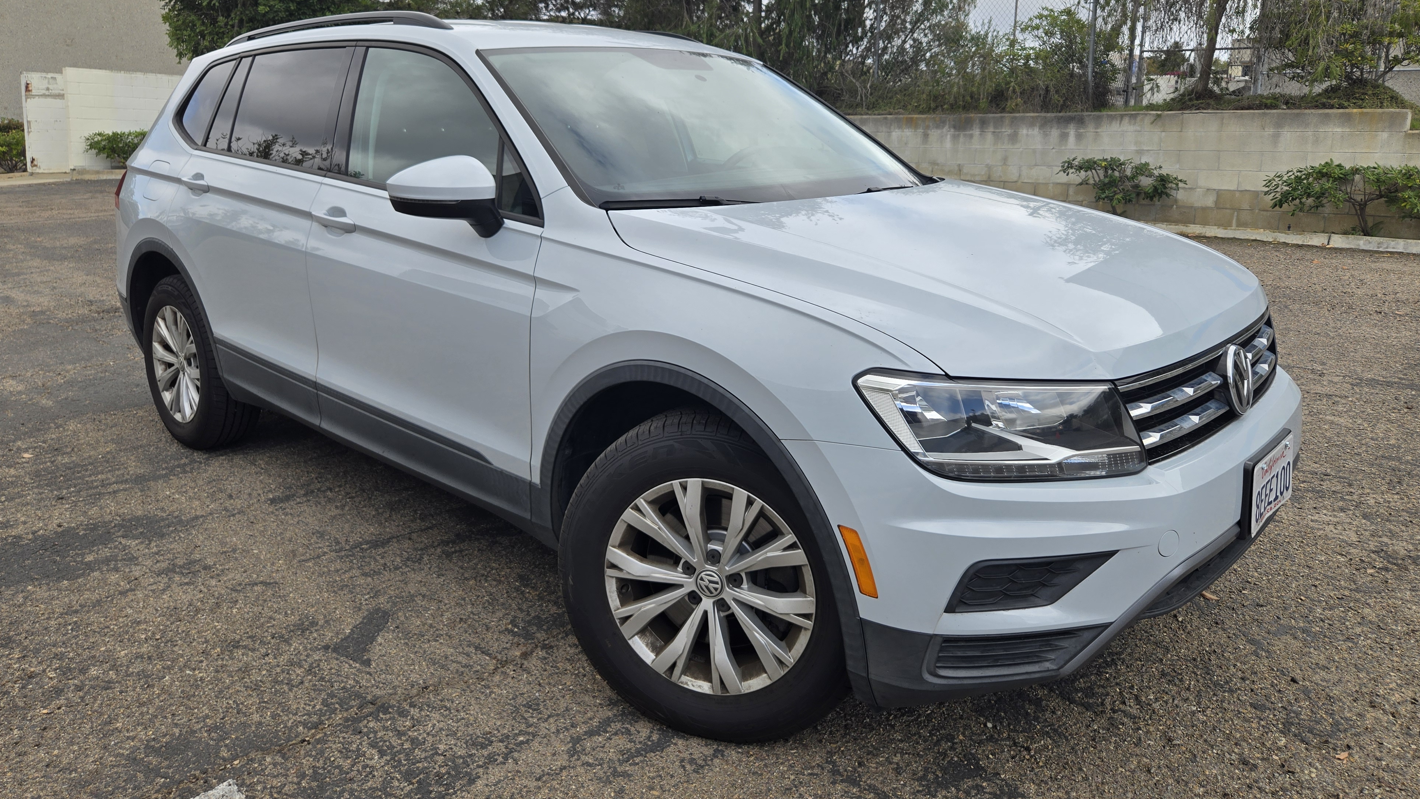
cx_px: 719
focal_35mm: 26
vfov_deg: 44.0
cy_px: 302
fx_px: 979
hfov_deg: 71.9
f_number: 1.8
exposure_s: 1/952
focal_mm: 5.4
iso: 25
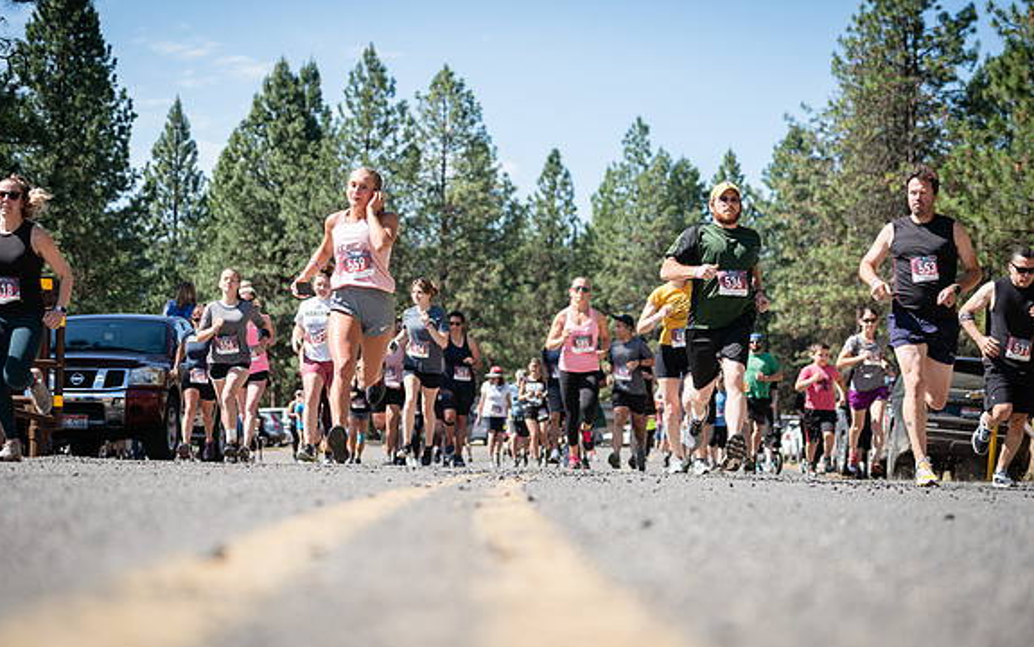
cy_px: 317
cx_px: 515
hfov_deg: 27.1
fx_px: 2142
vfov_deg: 17.2
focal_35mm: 76
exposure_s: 1/500
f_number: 4
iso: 100
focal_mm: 74
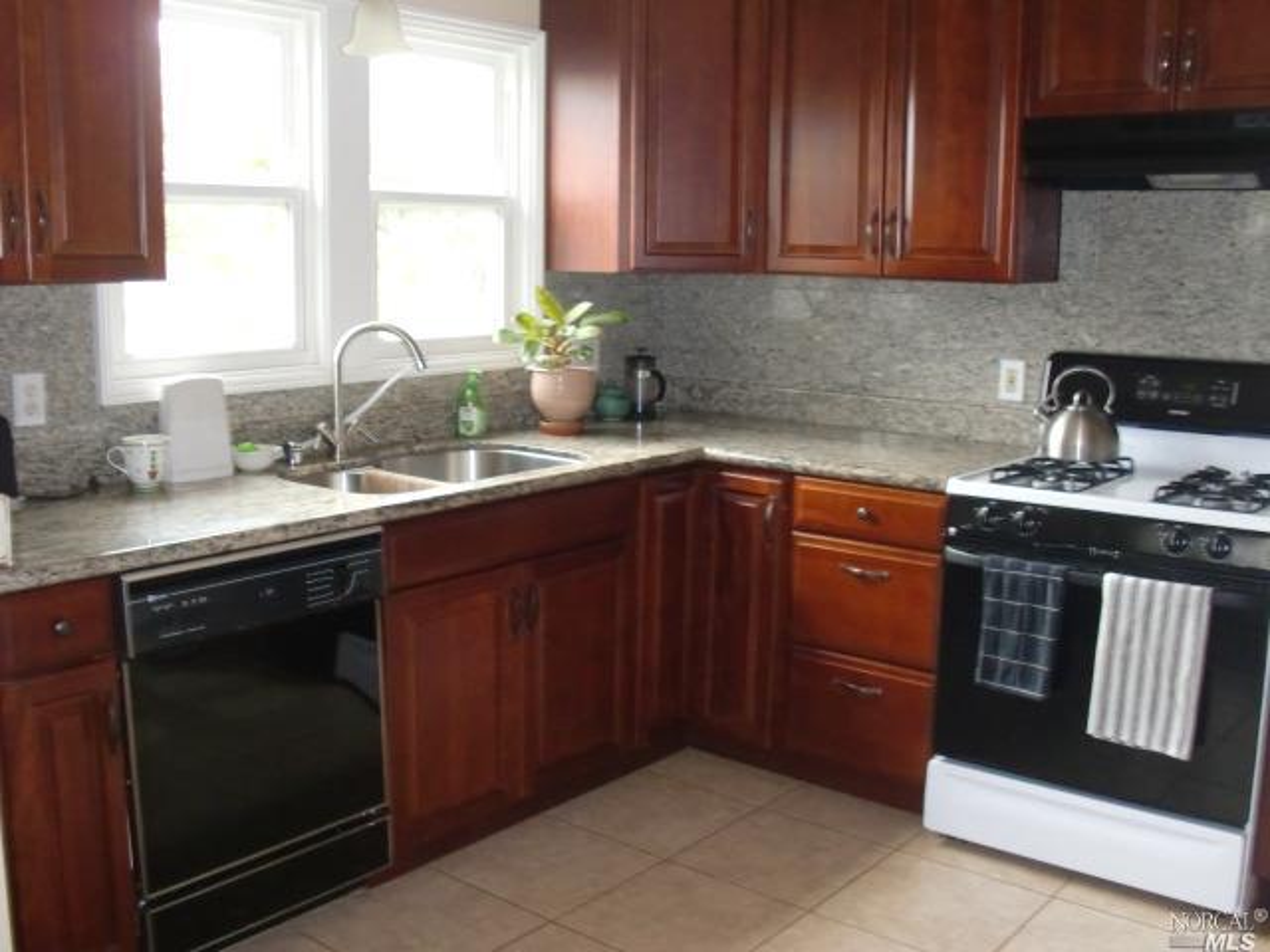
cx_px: 635
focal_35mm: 36
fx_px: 1321
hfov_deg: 51.4
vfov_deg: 39.7
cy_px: 476
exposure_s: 1/60
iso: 400
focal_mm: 6.3
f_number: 2.8
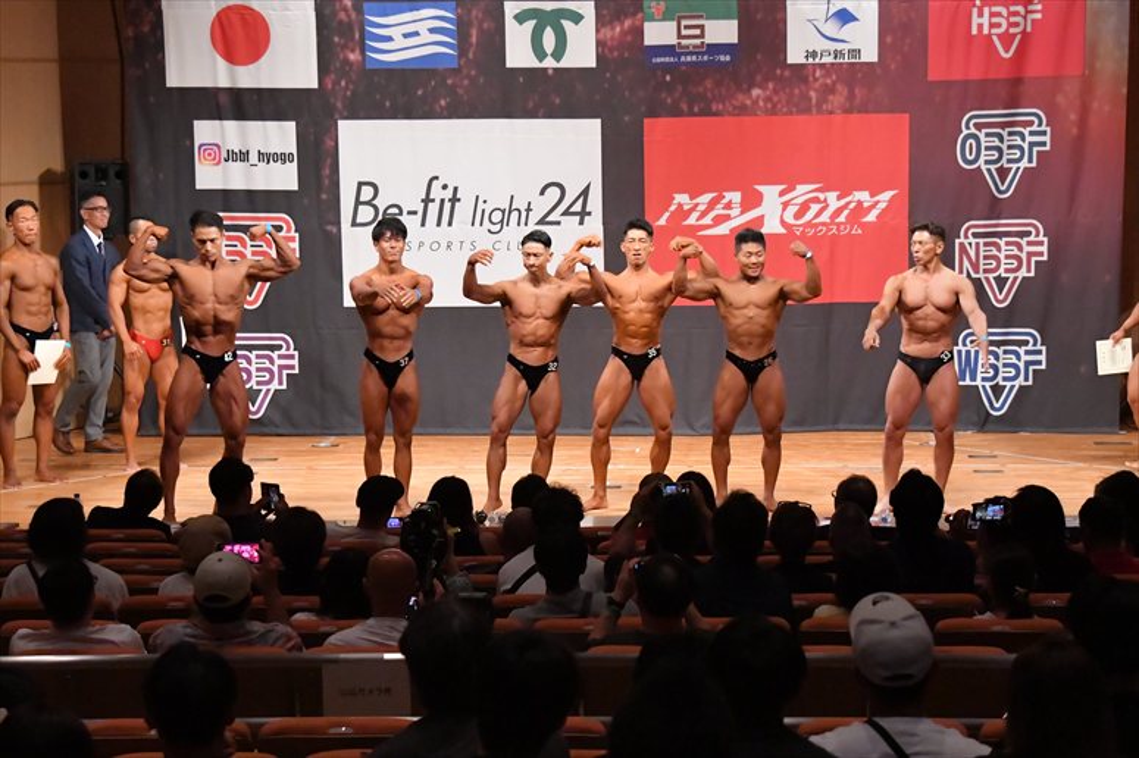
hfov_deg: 19.5
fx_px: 3321
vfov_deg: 13.0
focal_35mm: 105
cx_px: 570
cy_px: 379
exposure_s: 1/400
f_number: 5.6
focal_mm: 70
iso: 11400
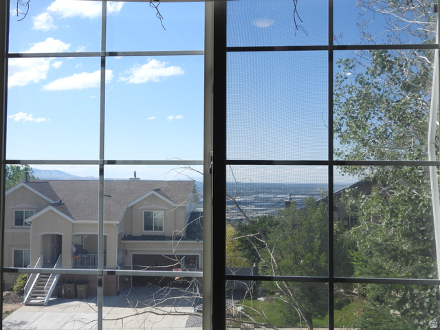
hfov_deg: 46.8
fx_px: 508
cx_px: 220
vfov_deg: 36.0
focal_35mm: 40
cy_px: 165
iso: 100
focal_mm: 7.1
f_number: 3.2
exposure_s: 1/1000
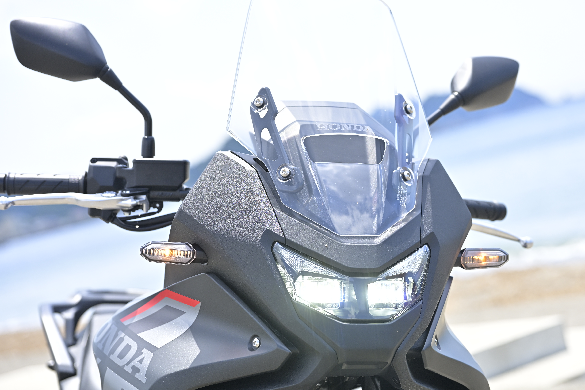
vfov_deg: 14.2
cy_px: 170
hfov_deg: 21.2
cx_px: 332
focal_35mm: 96
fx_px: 1560
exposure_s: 1/800
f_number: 4.5
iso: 250
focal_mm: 84
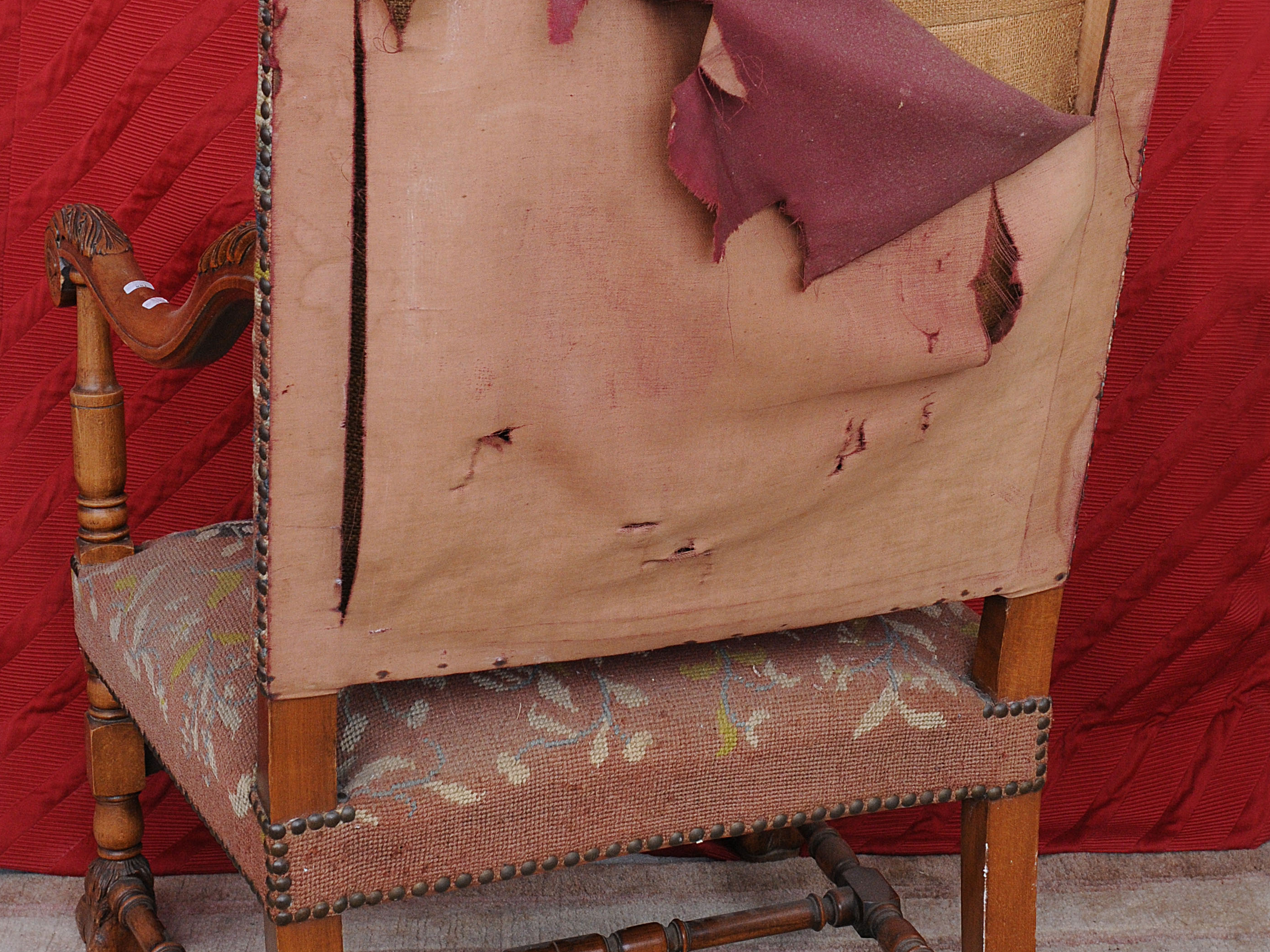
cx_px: 626
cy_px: 402
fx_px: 1945
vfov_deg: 27.5
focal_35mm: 53
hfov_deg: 36.2
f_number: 7.1
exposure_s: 1/160
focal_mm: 24
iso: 640
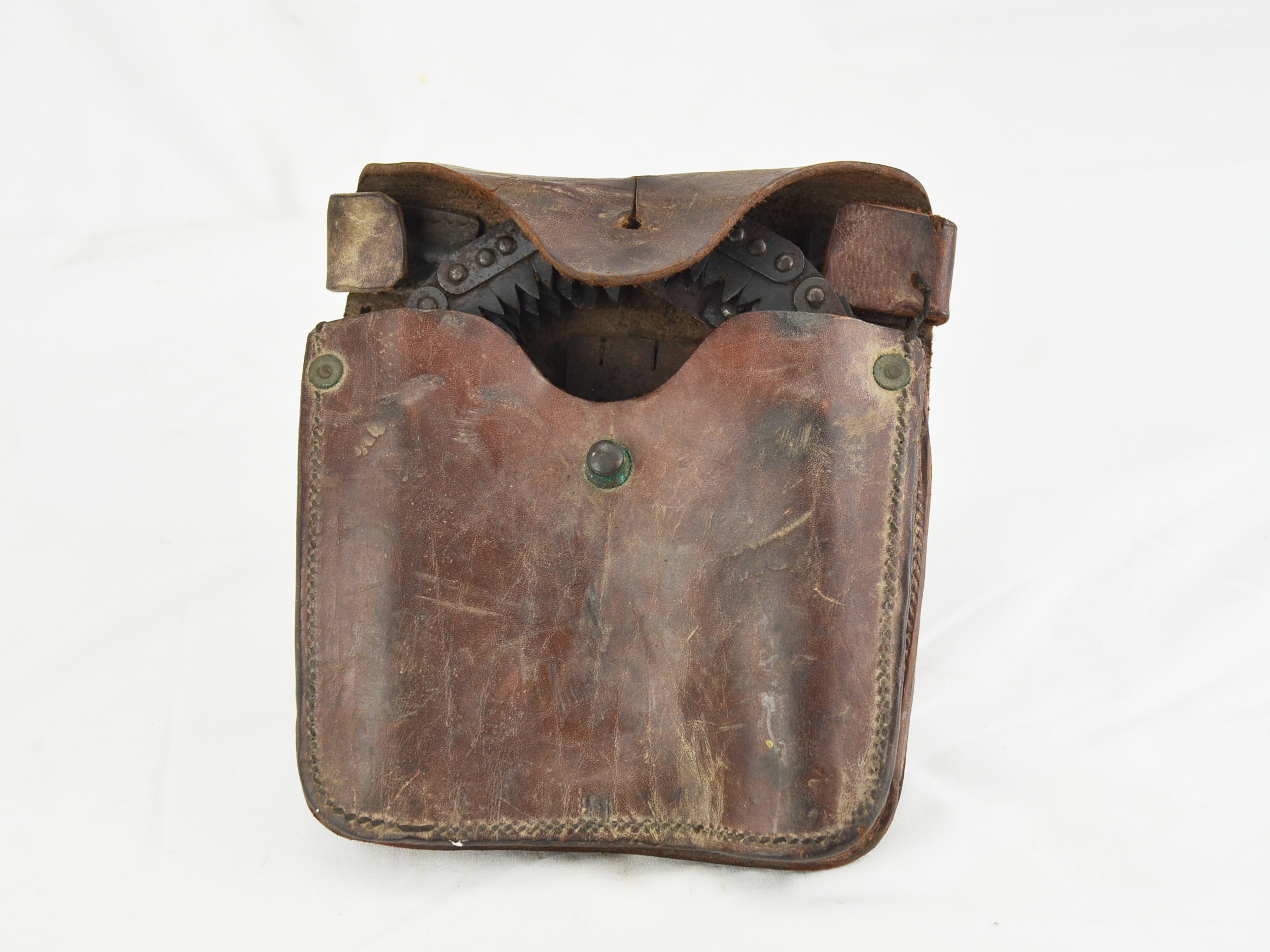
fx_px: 2111
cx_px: 631
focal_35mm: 58
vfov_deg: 25.4
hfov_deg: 33.5
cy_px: 475
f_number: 5.6
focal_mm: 35
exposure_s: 1/125
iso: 320
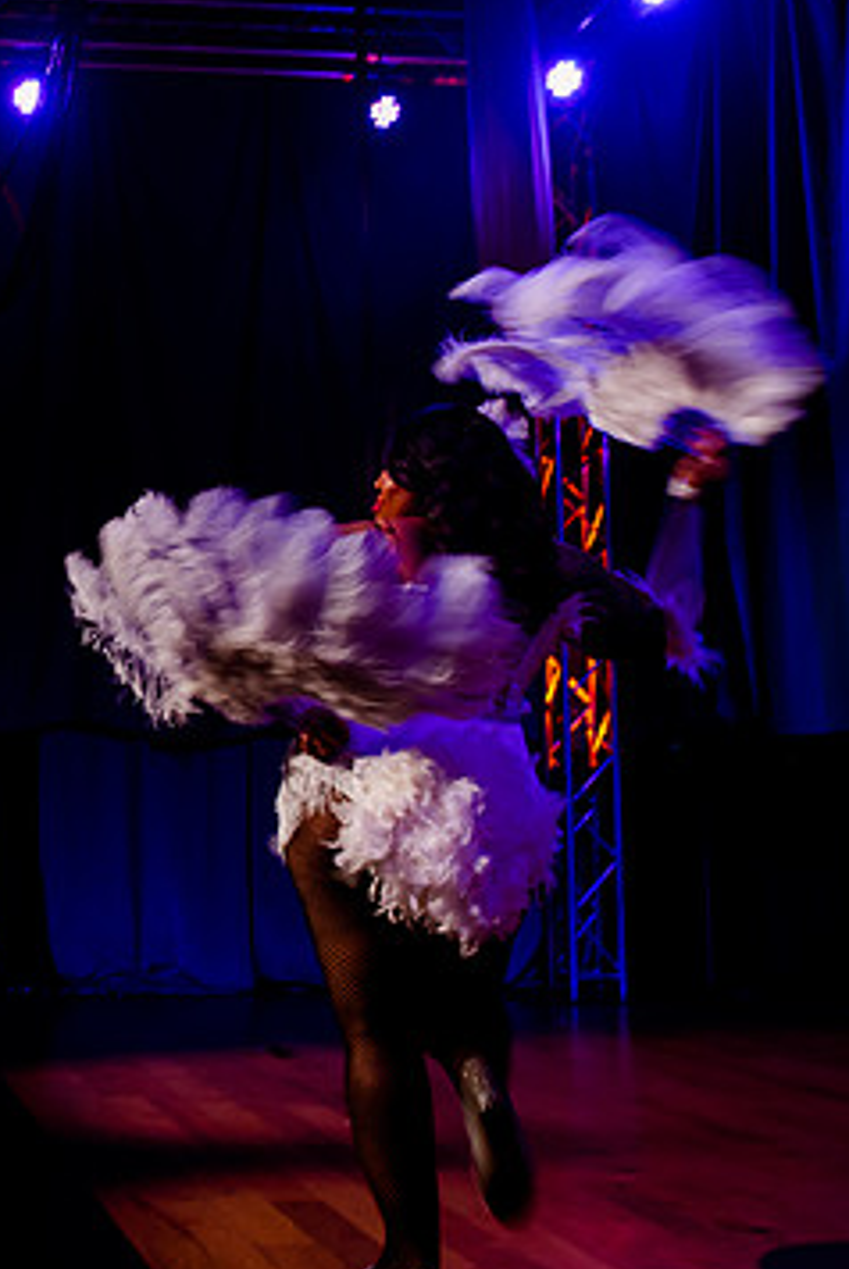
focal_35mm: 52
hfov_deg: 24.5
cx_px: -48
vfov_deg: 38.1
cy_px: 595
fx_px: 1836
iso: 800
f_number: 2.8
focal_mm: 26
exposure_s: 1/25
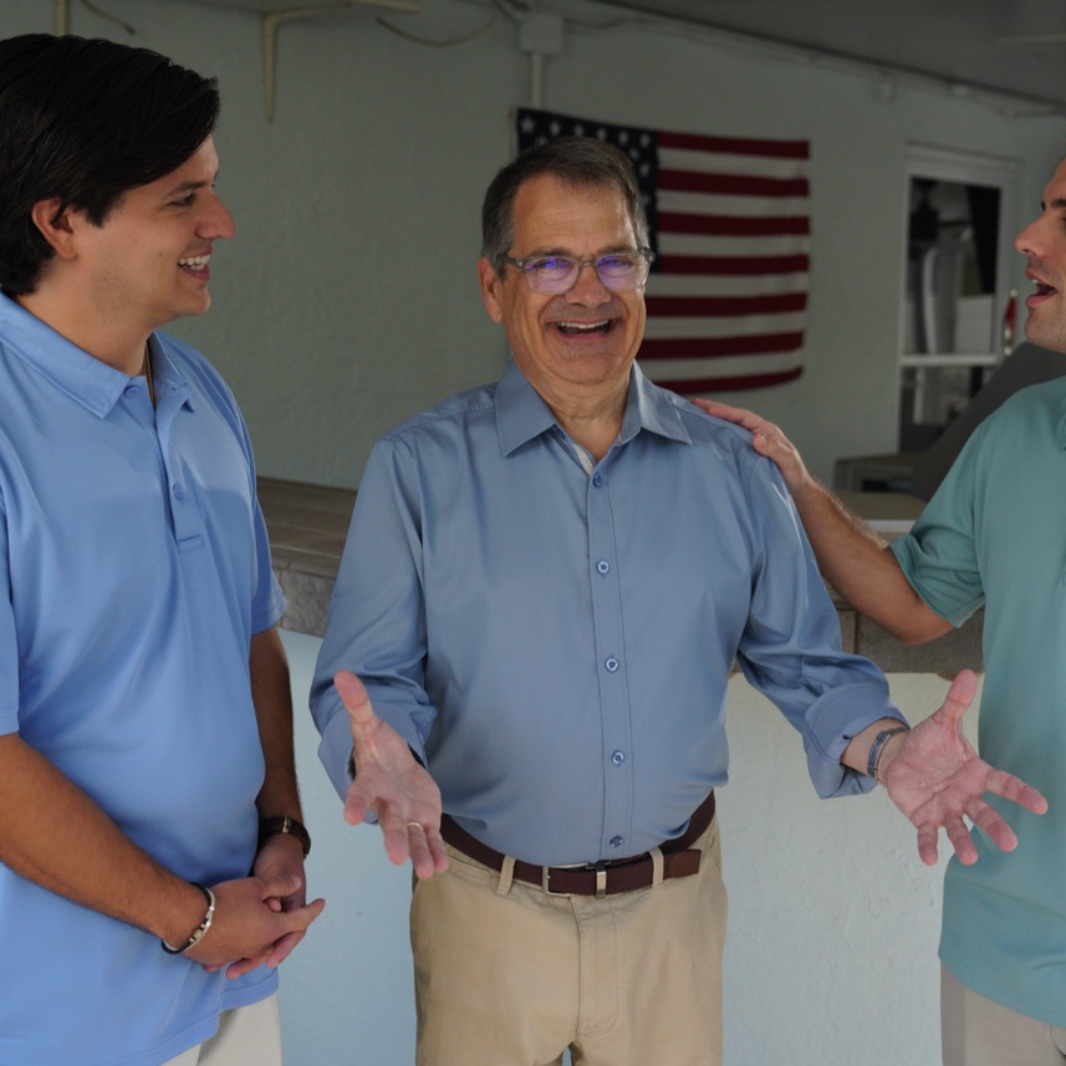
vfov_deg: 34.7
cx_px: 638
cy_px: 535
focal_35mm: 49
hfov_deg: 34.6
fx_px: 1707
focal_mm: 38
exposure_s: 1/1250
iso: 1250
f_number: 3.5
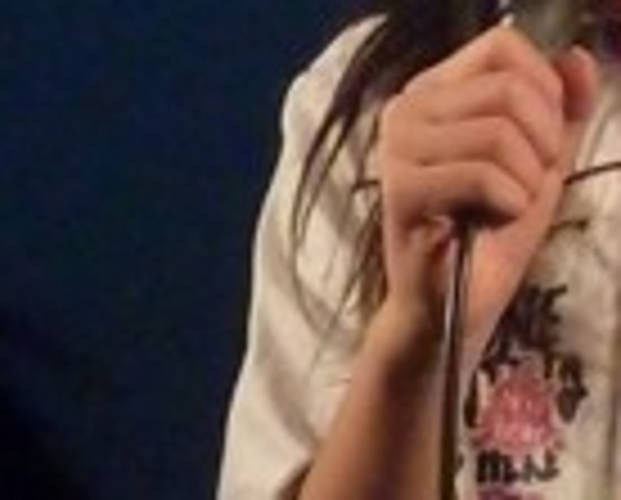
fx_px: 17534
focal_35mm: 952
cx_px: 680
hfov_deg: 2.0
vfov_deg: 1.6
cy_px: -171
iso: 3200
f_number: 4.9
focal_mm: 49.2
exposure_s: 1/30
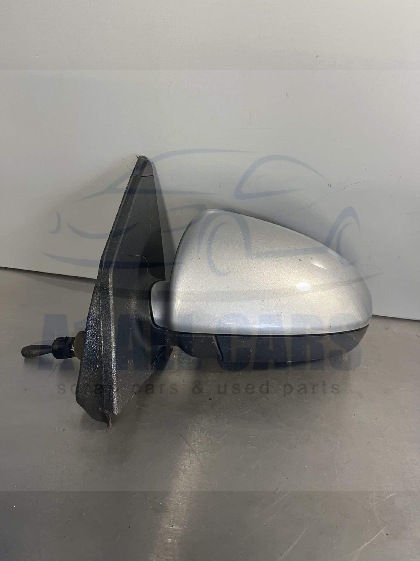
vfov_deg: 67.3
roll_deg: -3.0
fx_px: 421
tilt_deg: -34.6
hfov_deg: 53.1
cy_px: 280
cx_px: 210
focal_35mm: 26
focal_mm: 5.1
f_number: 1.6
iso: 200
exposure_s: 1/50
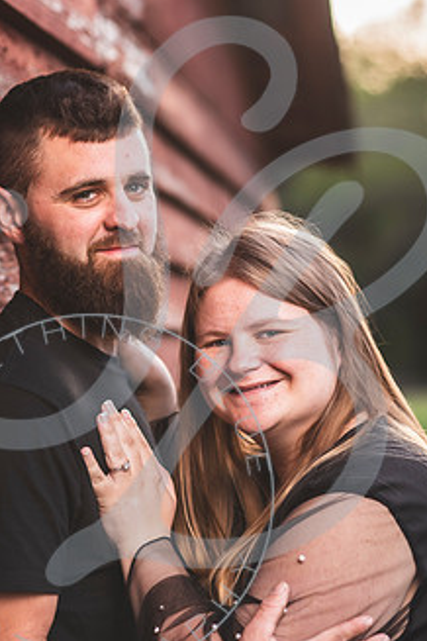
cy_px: 347
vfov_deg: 17.5
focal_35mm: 117
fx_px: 2081
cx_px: 180
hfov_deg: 11.7
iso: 100
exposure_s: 1/250
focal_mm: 85
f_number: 2.8
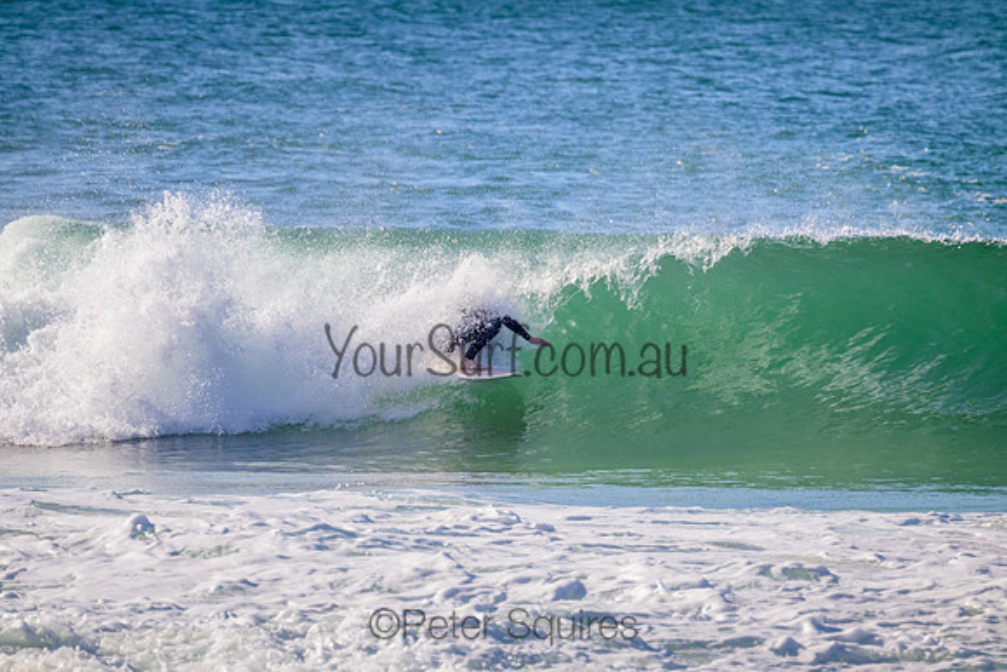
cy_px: 336
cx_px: 504
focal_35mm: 800
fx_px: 22382
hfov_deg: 2.6
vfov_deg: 1.7
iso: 1250
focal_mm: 800
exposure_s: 1/2000
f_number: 11
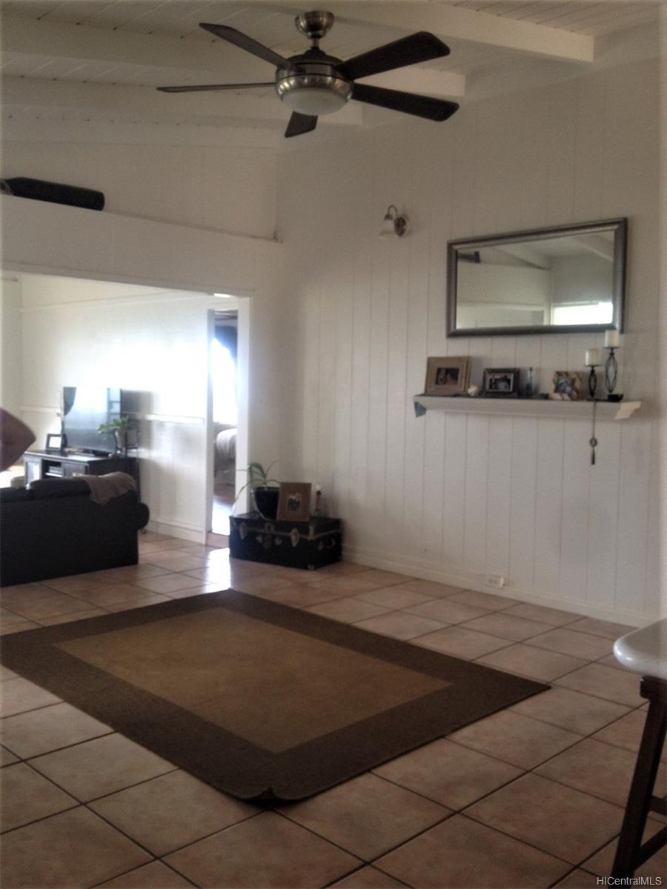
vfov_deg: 52.6
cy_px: 444
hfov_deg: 40.7
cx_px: 334
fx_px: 899
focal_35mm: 35
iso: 64
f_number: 2.4
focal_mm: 4.28
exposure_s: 1/20
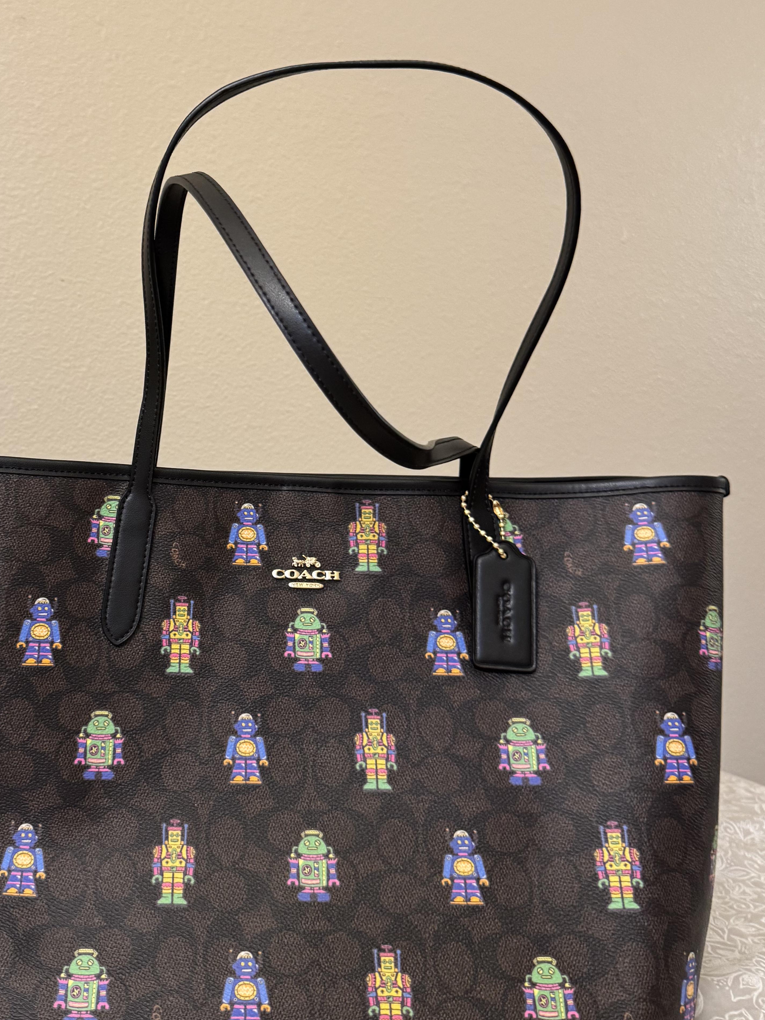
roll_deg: -0.3
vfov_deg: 51.1
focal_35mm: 36
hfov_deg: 39.0
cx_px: 231
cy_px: 413
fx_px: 1061
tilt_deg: +2.3
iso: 400
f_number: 1.78
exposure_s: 1/60
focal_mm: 6.76
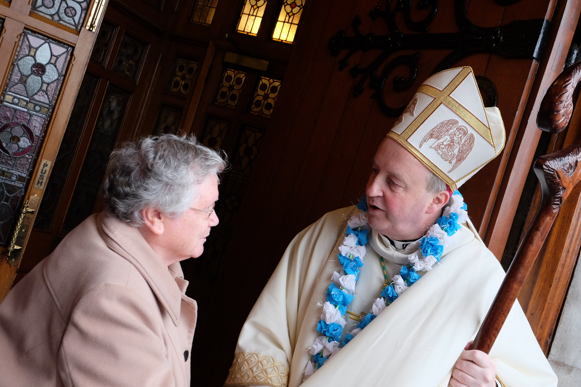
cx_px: 356
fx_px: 694
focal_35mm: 43
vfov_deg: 31.1
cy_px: 224
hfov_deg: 45.1
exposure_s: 1/100
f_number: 5
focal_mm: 23.2
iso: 1000
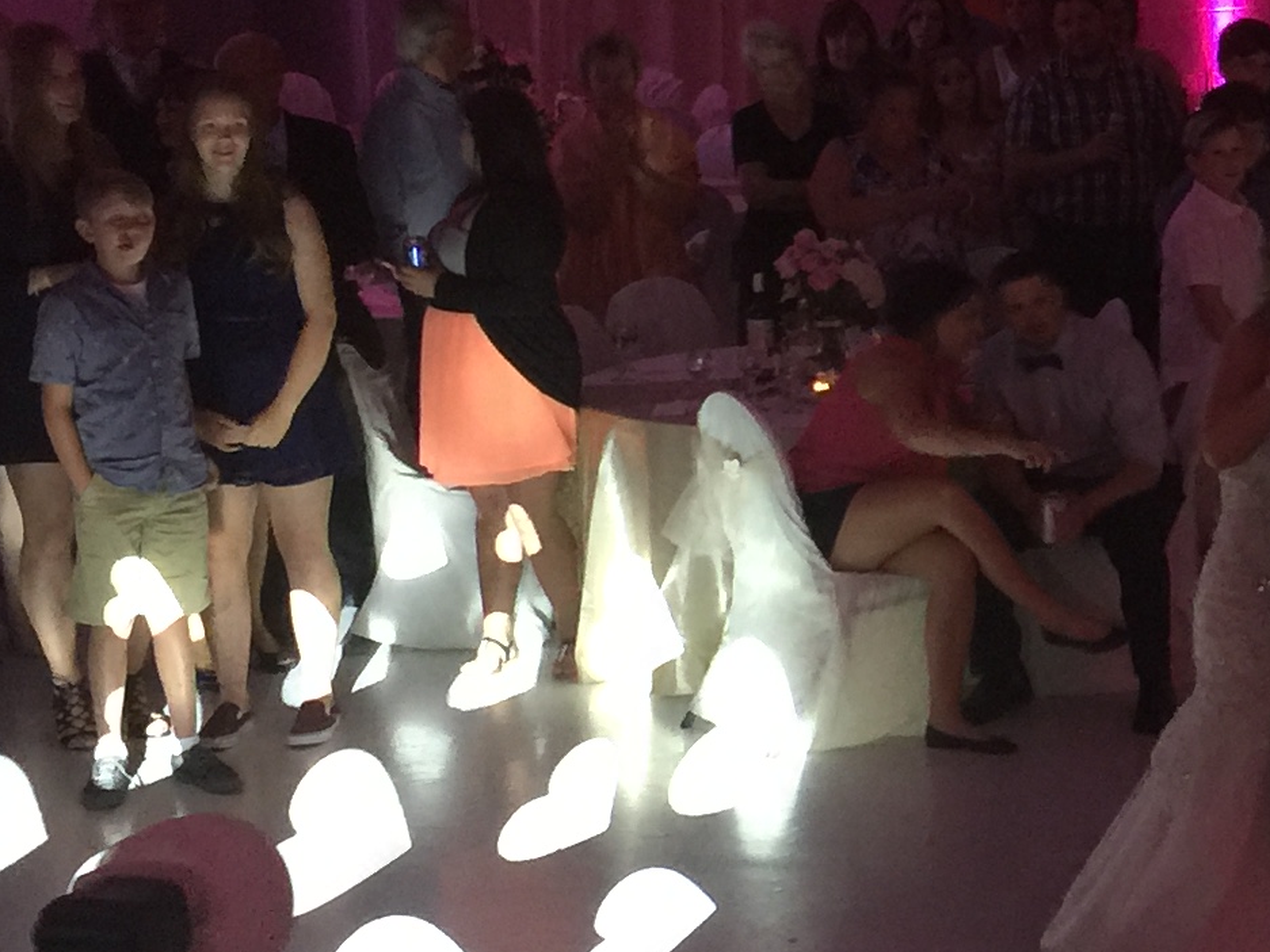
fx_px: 3706
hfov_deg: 18.5
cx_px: 1496
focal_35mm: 101
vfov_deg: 14.6
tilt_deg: -12.2
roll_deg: -0.8
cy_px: 550
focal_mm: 4.15
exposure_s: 1/4
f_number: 2.2
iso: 64
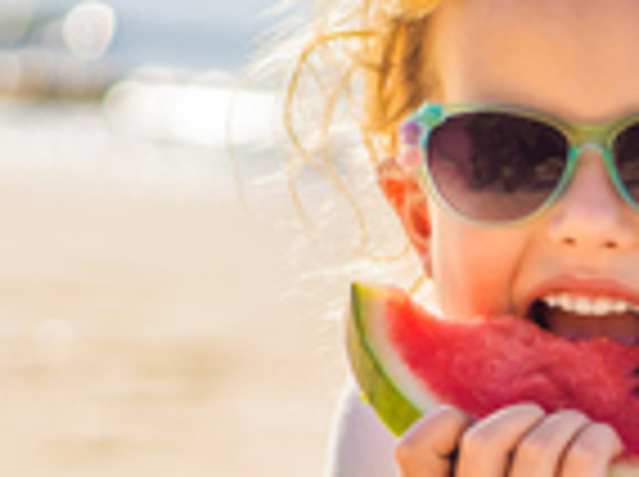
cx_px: 1436
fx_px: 4976
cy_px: 542
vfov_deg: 5.5
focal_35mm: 270
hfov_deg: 7.0
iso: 100
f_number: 2.5
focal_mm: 55
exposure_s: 1/3200
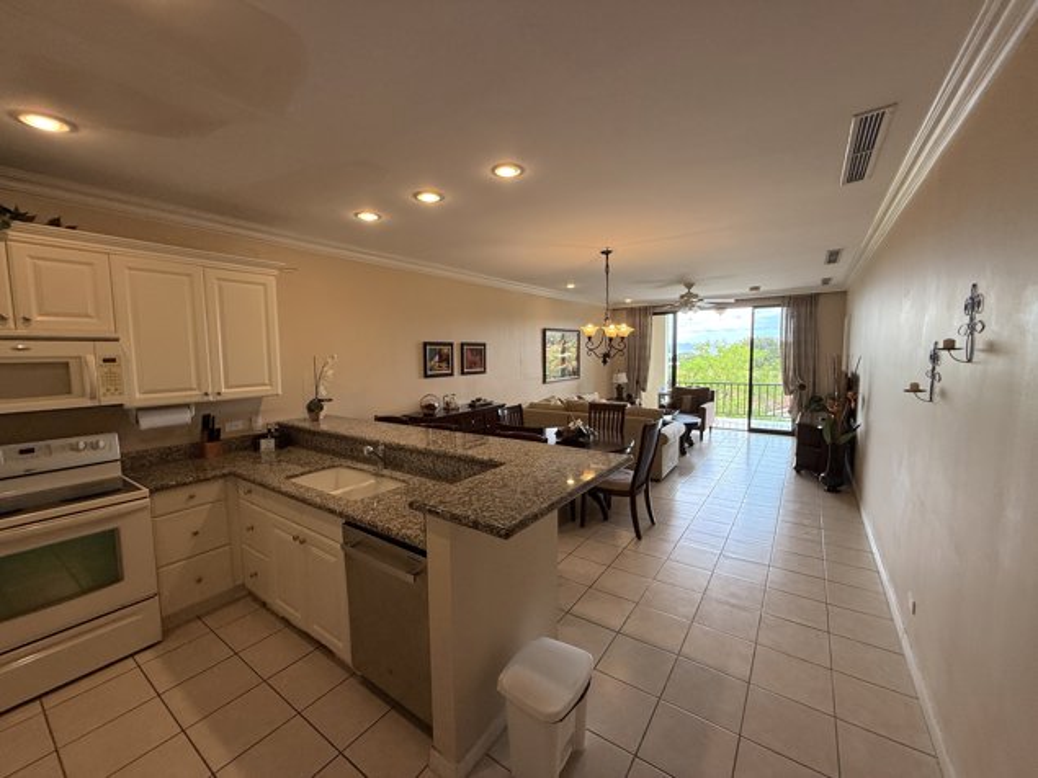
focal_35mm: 14
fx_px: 420
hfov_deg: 102.1
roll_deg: +1.1
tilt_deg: -5.0
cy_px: 389
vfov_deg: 85.7
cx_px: 519
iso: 50
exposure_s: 1/120
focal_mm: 2.22
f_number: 2.2
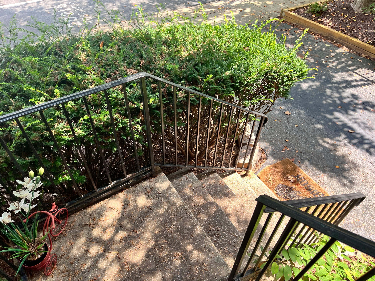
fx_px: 282
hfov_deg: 67.3
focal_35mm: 26
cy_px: 140
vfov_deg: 53.1
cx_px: 188
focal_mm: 5.1
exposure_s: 1/183
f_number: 1.6
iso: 40
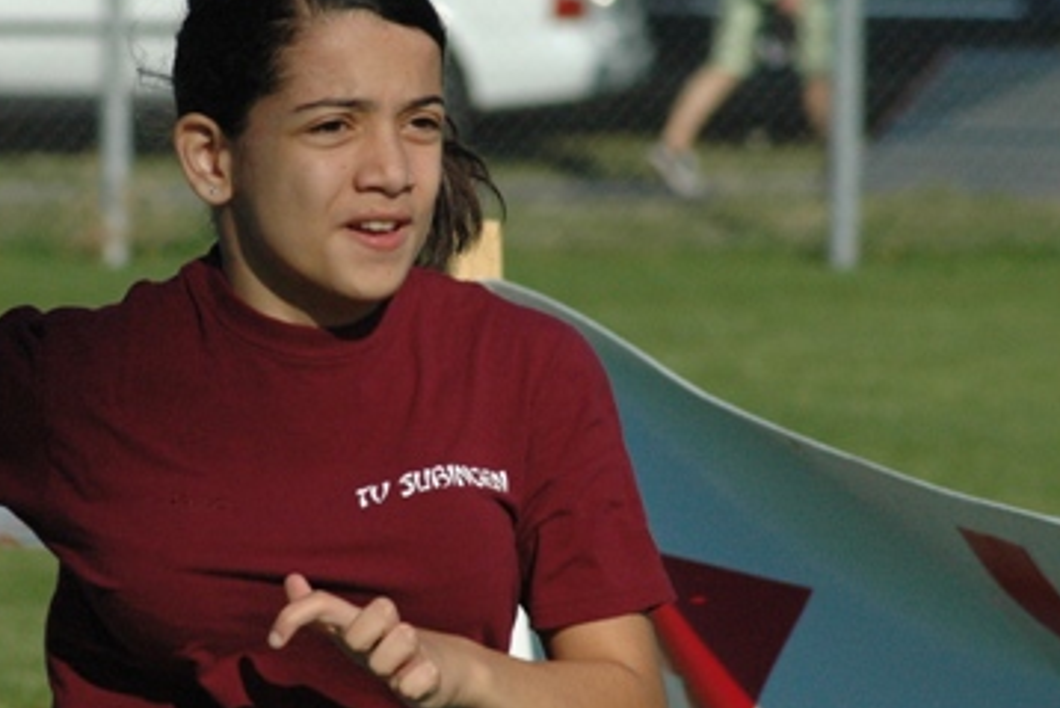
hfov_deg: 3.8
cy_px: 299
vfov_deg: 2.6
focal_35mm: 536
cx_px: 429
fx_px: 15788
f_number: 9
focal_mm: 200
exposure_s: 1/2500
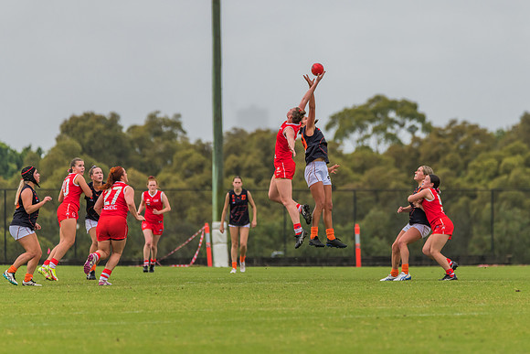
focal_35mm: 457
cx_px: 335
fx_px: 6735
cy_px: 133
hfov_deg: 4.5
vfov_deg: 3.0
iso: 500
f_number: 6
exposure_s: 1/1250
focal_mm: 360
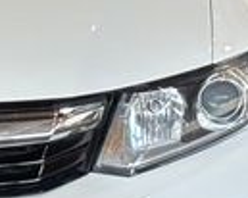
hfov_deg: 5.1
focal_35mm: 375
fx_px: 2750
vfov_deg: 4.1
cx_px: -212
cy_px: -129
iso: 25
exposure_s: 1/148
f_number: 1.6
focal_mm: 5.96
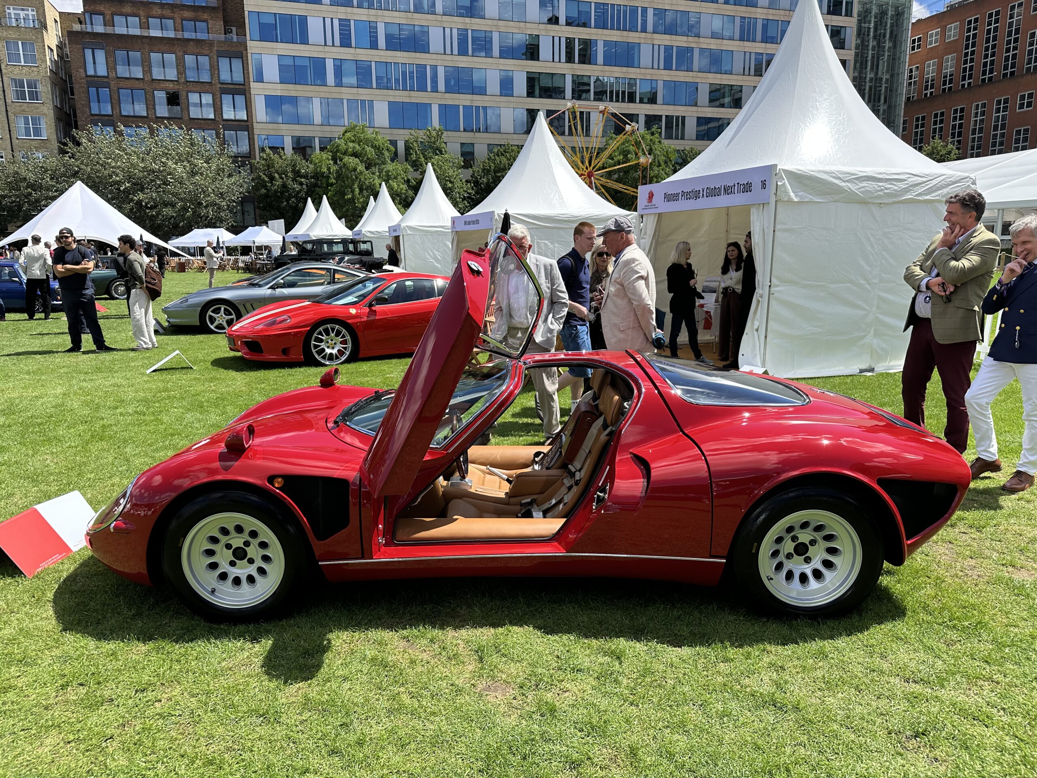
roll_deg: +0.2
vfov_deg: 56.8
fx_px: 719
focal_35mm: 24
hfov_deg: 71.6
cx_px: 518
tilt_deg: -11.1
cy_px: 389
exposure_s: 1/3356
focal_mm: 6.86
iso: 80
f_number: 1.78
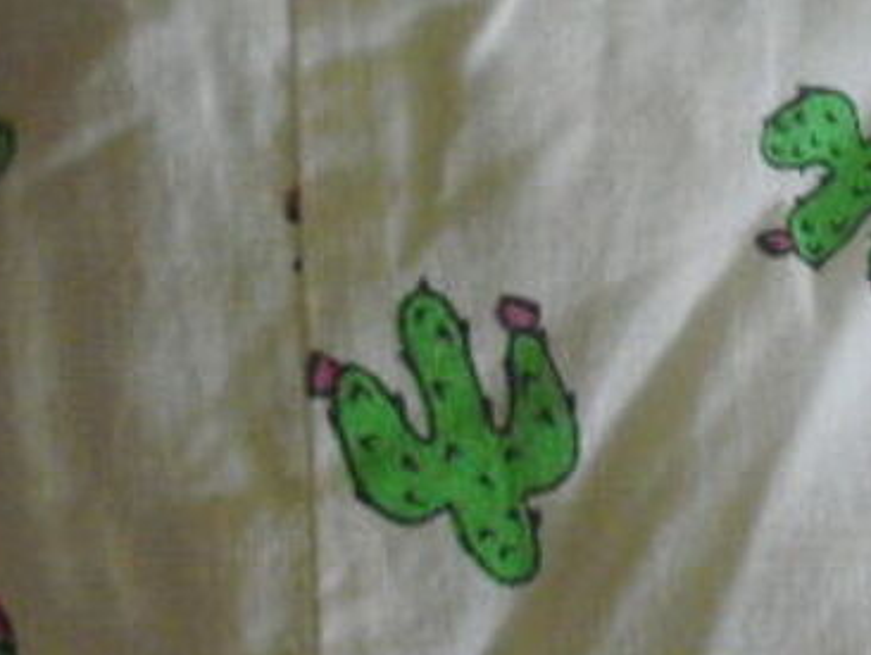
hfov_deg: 9.7
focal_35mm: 202
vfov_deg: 7.3
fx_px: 5086
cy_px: 603
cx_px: 1038
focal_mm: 13.1
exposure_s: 1/25
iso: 800
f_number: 4.6
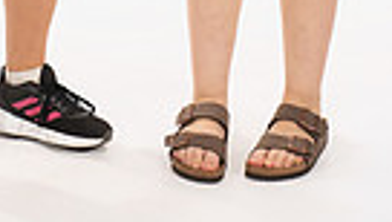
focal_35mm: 159
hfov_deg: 13.5
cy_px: -337
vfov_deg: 7.2
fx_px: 1655
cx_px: 127
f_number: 7.1
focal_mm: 46
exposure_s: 1/400
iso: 250
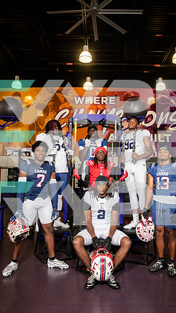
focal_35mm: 26
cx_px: 99
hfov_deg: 44.3
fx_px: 216
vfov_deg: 71.9
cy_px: 153
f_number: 7.1
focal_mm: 24
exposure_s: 1/250
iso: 800
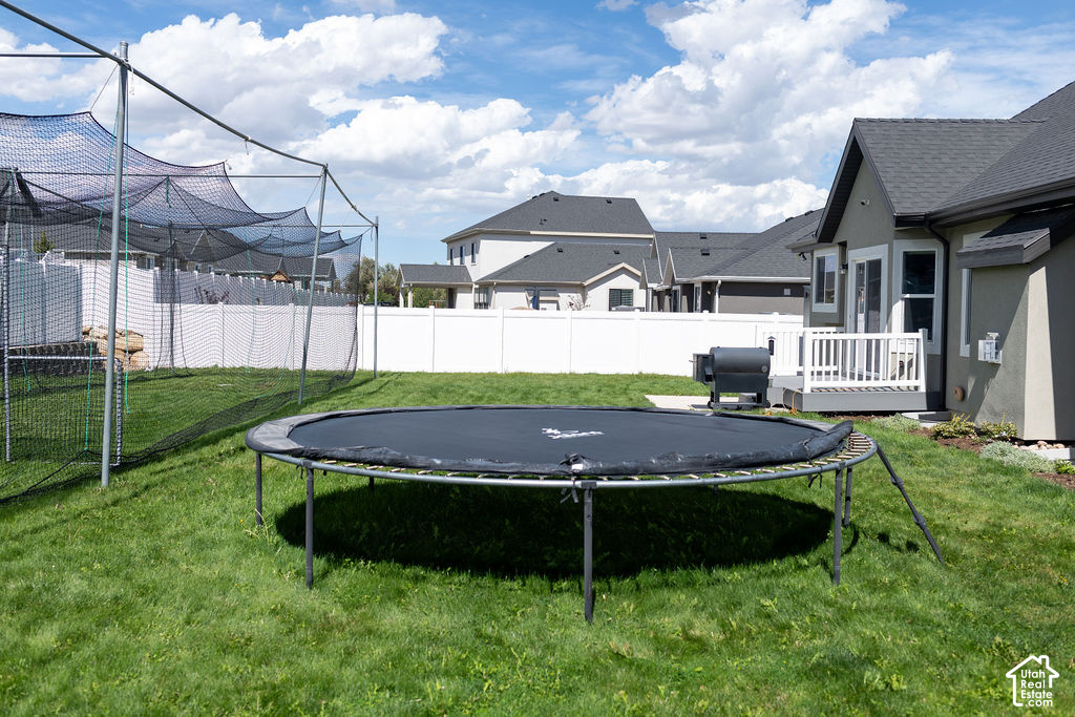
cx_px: 538
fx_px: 1045
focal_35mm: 35
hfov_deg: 54.4
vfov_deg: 37.9
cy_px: 358
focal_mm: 35
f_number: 4.5
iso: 125
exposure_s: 1/1000
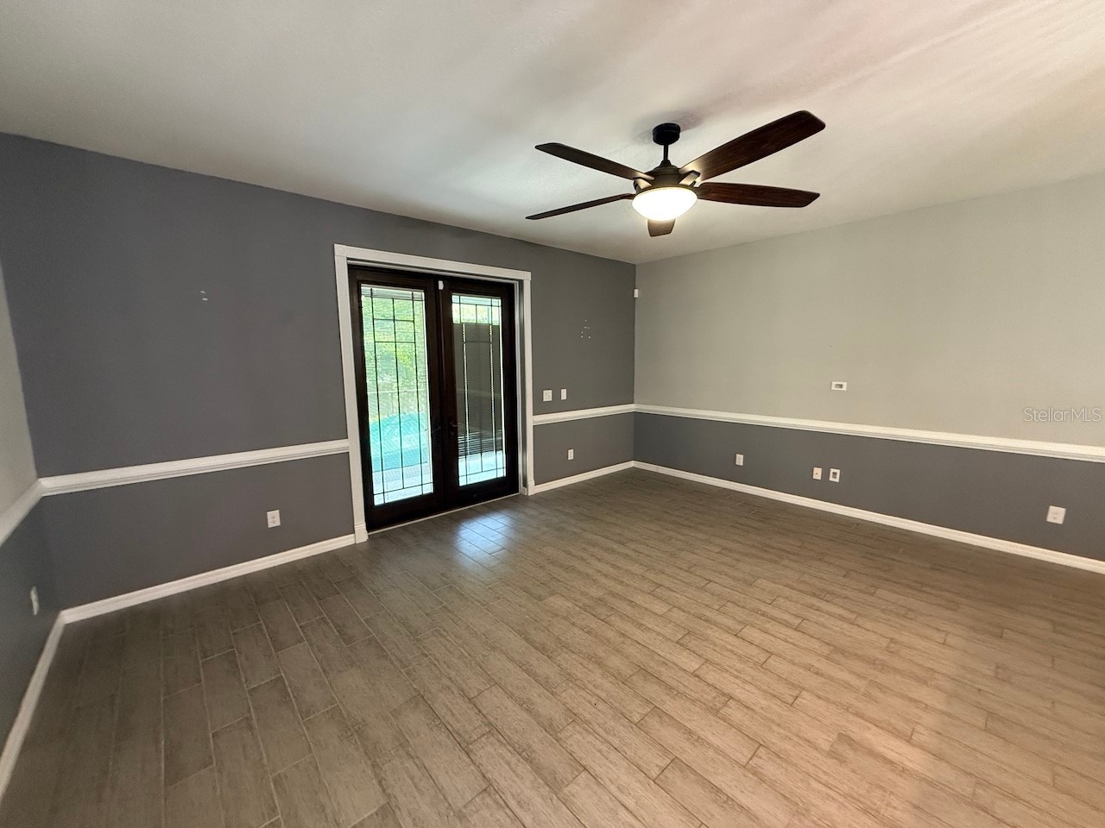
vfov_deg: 85.7
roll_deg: +1.8
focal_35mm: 14
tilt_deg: -7.2
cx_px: 552
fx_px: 447
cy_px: 414
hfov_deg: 102.1
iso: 640
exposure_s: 1/60
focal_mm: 2.22
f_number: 2.2
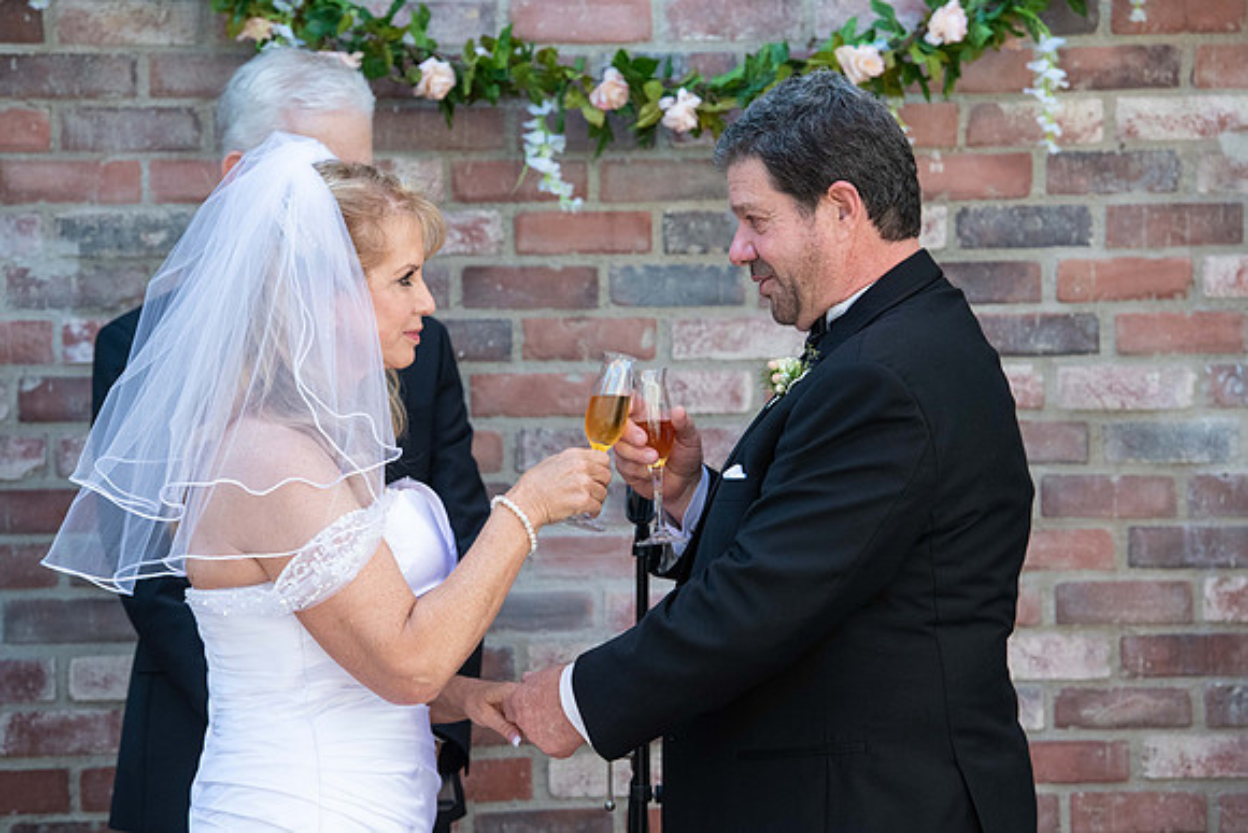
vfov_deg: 9.8
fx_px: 4854
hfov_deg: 14.7
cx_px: 624
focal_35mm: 140
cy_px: 416
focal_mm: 140
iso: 1250
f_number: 5
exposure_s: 1/1000
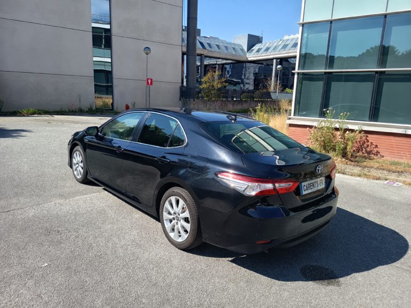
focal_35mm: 24
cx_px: 206
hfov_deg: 71.6
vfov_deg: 56.8
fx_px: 285
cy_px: 154
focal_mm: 5.27
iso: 50
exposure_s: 1/247
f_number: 1.7
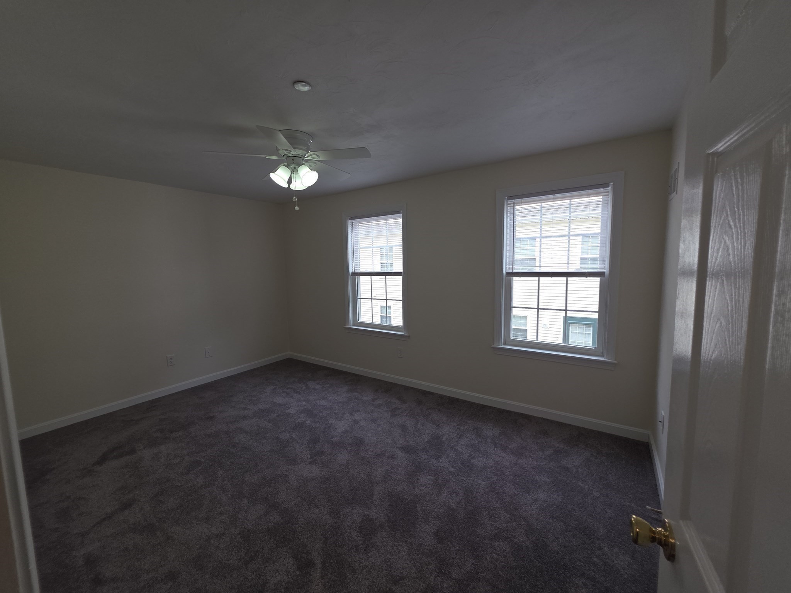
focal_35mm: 13
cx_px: 396
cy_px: 296
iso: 40
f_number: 1.9
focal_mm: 2.2
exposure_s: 1/120
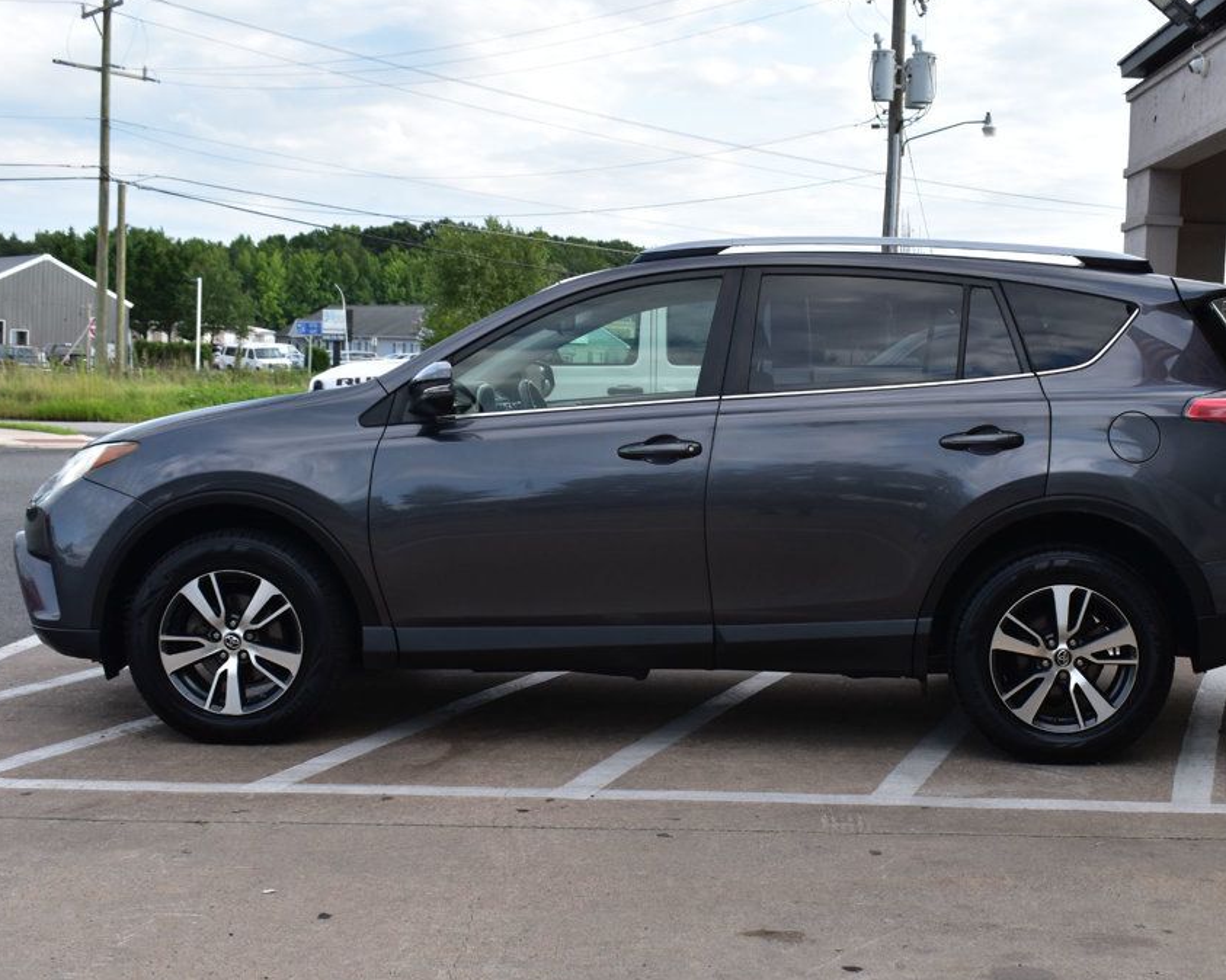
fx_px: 1798
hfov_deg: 37.5
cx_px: 737
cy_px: 489
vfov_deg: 30.5
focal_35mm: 50
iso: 400
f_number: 10
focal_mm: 29
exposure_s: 1/200
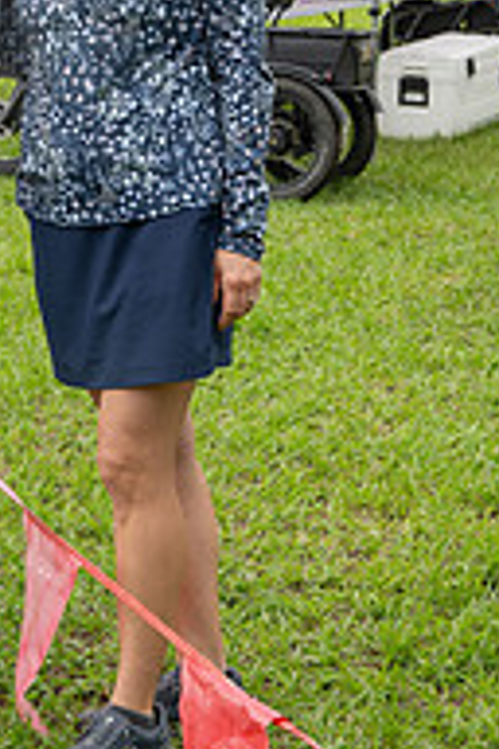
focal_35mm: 117
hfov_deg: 11.6
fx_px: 2432
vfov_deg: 17.4
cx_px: 47
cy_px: 242
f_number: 6.3
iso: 110
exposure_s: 1/100
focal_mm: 50
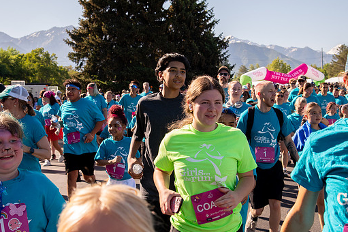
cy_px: 116
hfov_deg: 33.4
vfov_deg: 22.6
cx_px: 154
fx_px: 580
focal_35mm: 60
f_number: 8
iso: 800
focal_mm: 48
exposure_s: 1/1000
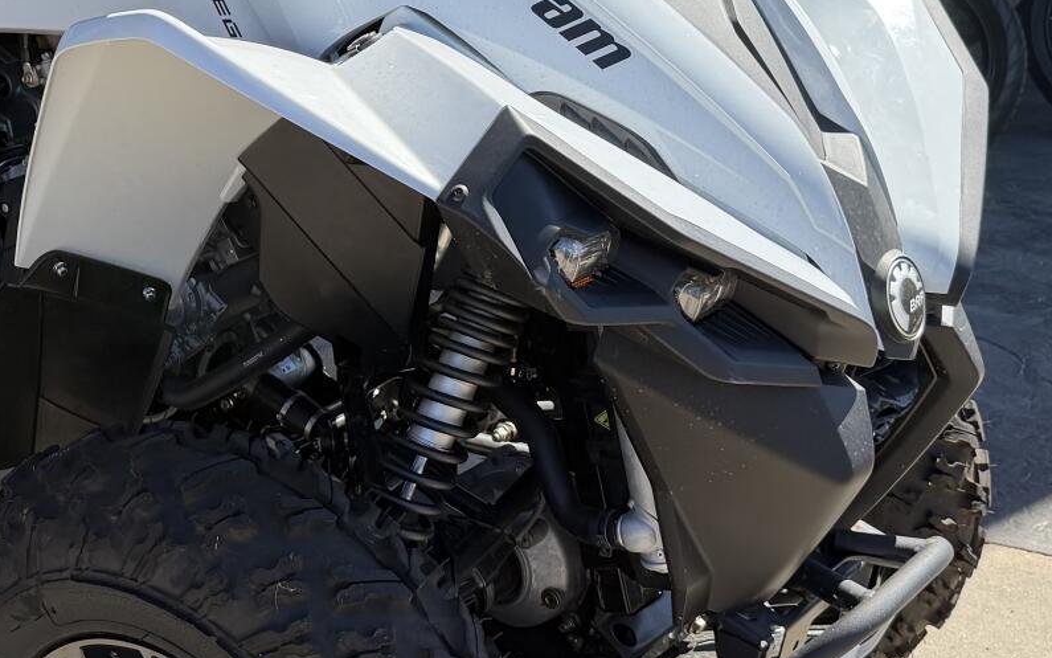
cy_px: 183
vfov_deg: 20.2
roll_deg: +2.0
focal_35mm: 64
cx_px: 238
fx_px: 1835
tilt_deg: -11.2
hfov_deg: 31.3
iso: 100
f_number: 1.78
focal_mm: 6.76
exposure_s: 1/1901
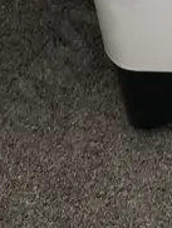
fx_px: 965
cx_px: 384
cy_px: -368
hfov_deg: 9.3
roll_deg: +0.6
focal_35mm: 146
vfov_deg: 10.8
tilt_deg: -30.0
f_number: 1.8
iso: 50
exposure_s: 1/100
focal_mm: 4.25
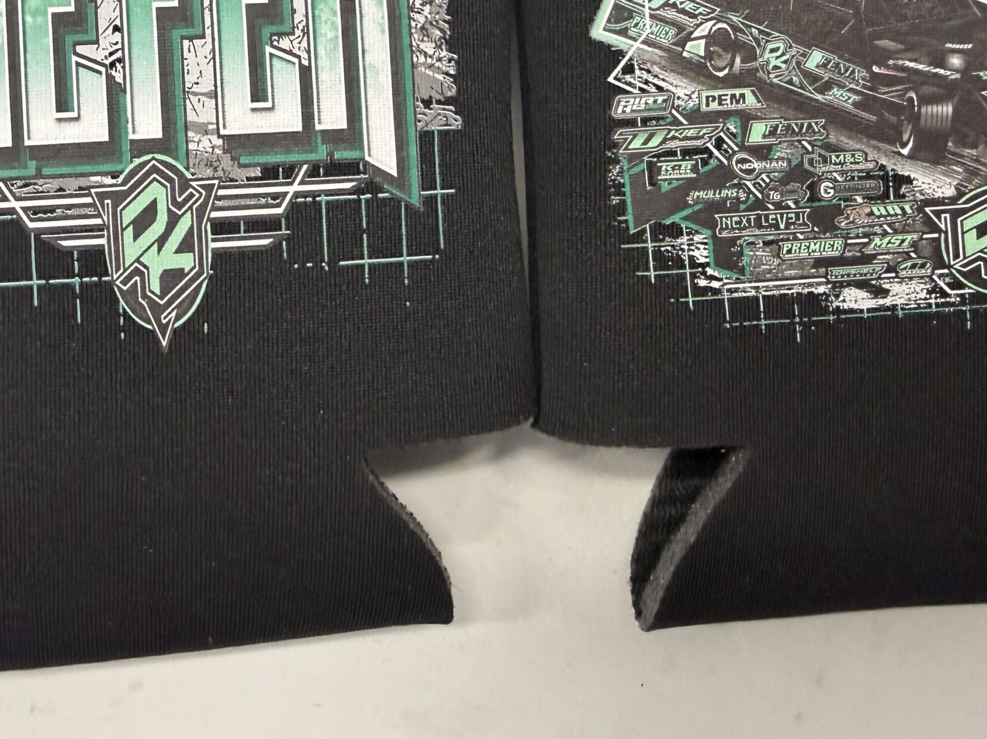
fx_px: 1055
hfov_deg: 50.1
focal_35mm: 37
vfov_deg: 37.7
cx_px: 448
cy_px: 190
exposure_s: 1/60
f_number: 2.2
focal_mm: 2.22
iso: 320
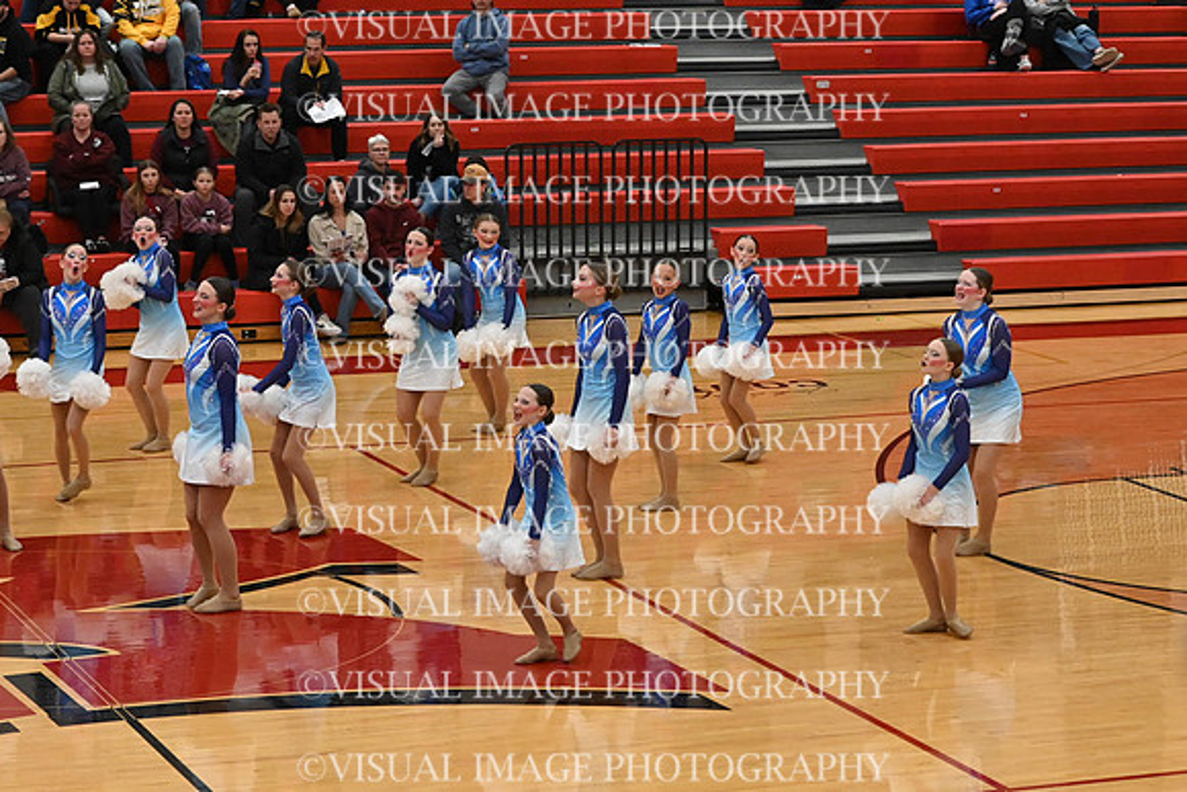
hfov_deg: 19.5
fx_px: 3463
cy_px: 396
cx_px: 594
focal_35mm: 105
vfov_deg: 13.0
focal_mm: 70
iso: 6400
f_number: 4
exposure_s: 1/400
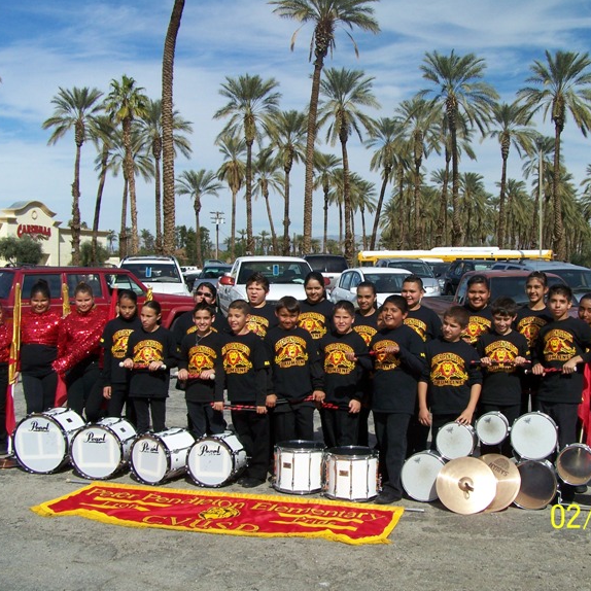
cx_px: 351
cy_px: 295
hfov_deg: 37.4
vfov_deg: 37.6
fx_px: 869
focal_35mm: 45
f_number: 5.6
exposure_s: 1/1000
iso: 80
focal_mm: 6.3
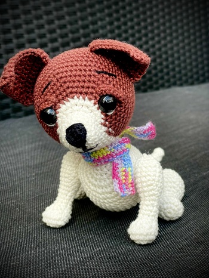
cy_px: 139
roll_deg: +0.6
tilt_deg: -13.3
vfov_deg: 36.8
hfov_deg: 28.1
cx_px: 104
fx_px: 418
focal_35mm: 52
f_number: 2
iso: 25
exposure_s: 1/142
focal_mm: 6
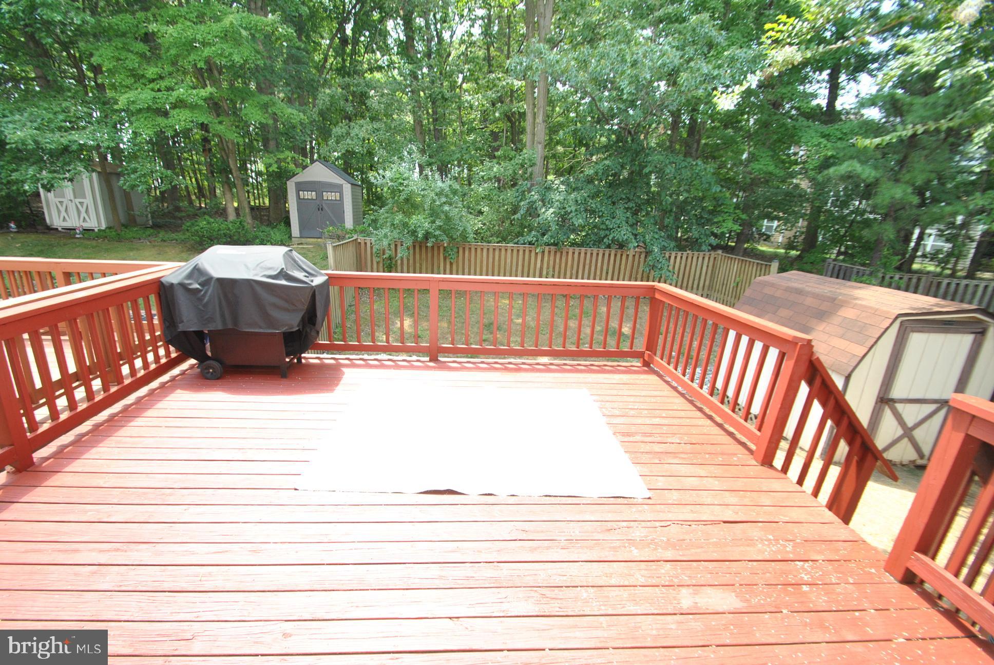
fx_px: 415
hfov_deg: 100.3
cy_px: 332
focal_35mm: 15
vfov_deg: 77.5
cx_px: 497
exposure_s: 1/200
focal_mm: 10
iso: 400
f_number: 4.5
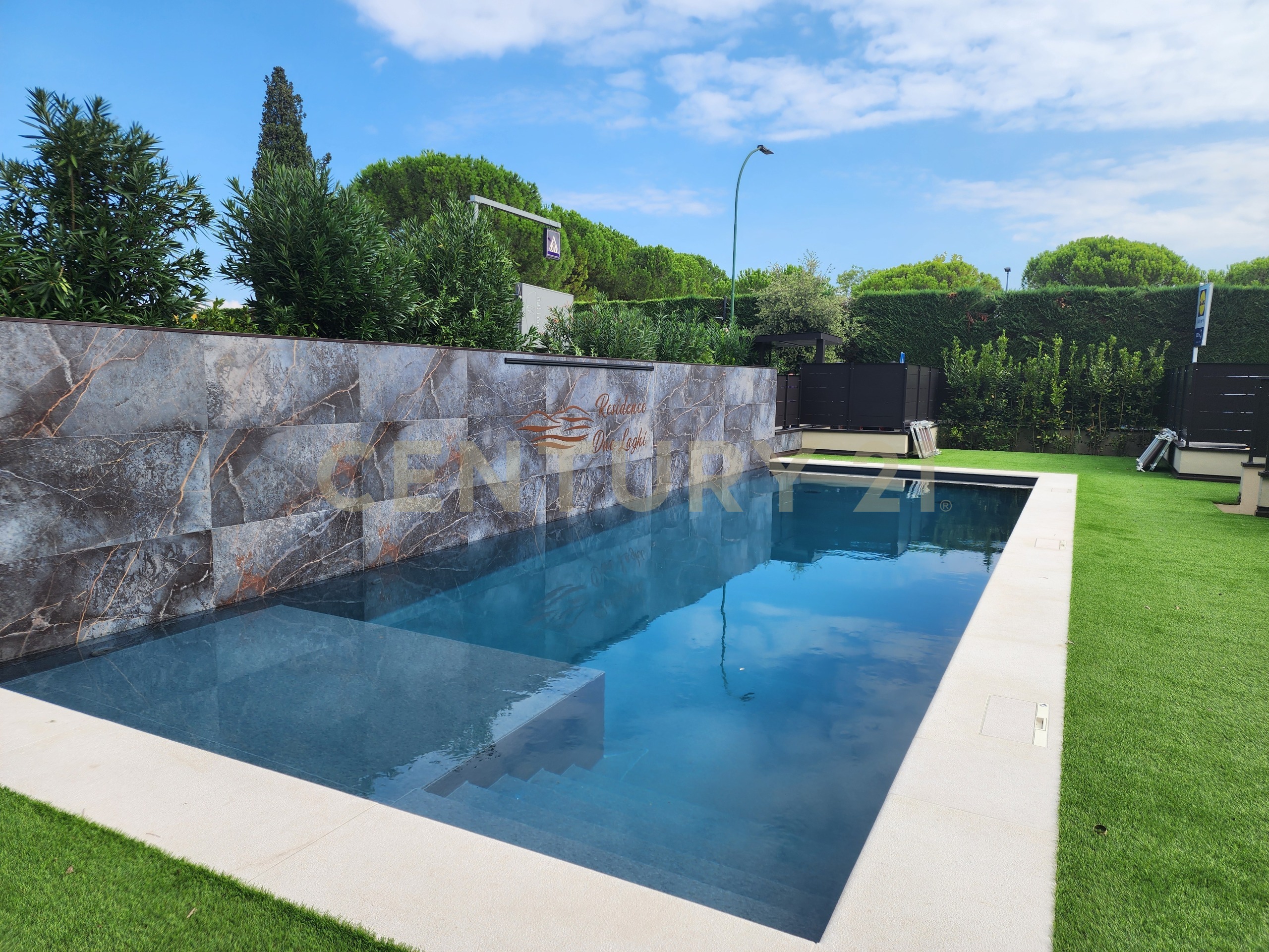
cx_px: 634
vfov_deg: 58.9
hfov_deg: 73.9
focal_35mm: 23
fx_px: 843
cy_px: 476
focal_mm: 6.4
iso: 12
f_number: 1.8
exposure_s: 1/648
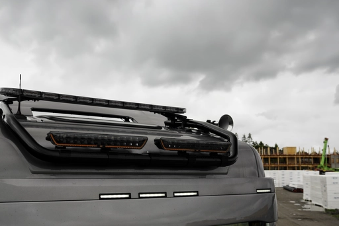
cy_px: 140
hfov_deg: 54.2
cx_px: 146
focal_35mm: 35
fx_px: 330
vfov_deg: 37.7
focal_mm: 28
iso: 100
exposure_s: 1/80
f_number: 4.5
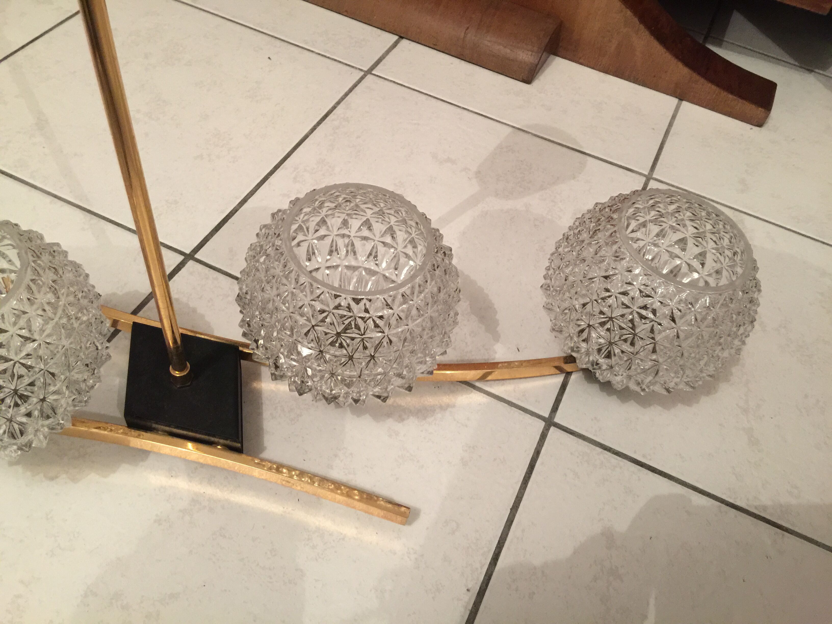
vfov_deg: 48.2
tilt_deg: -50.2
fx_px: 697
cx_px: 416
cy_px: 312
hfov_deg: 61.7
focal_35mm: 29
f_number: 2.2
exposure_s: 1/8
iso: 125
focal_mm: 4.15
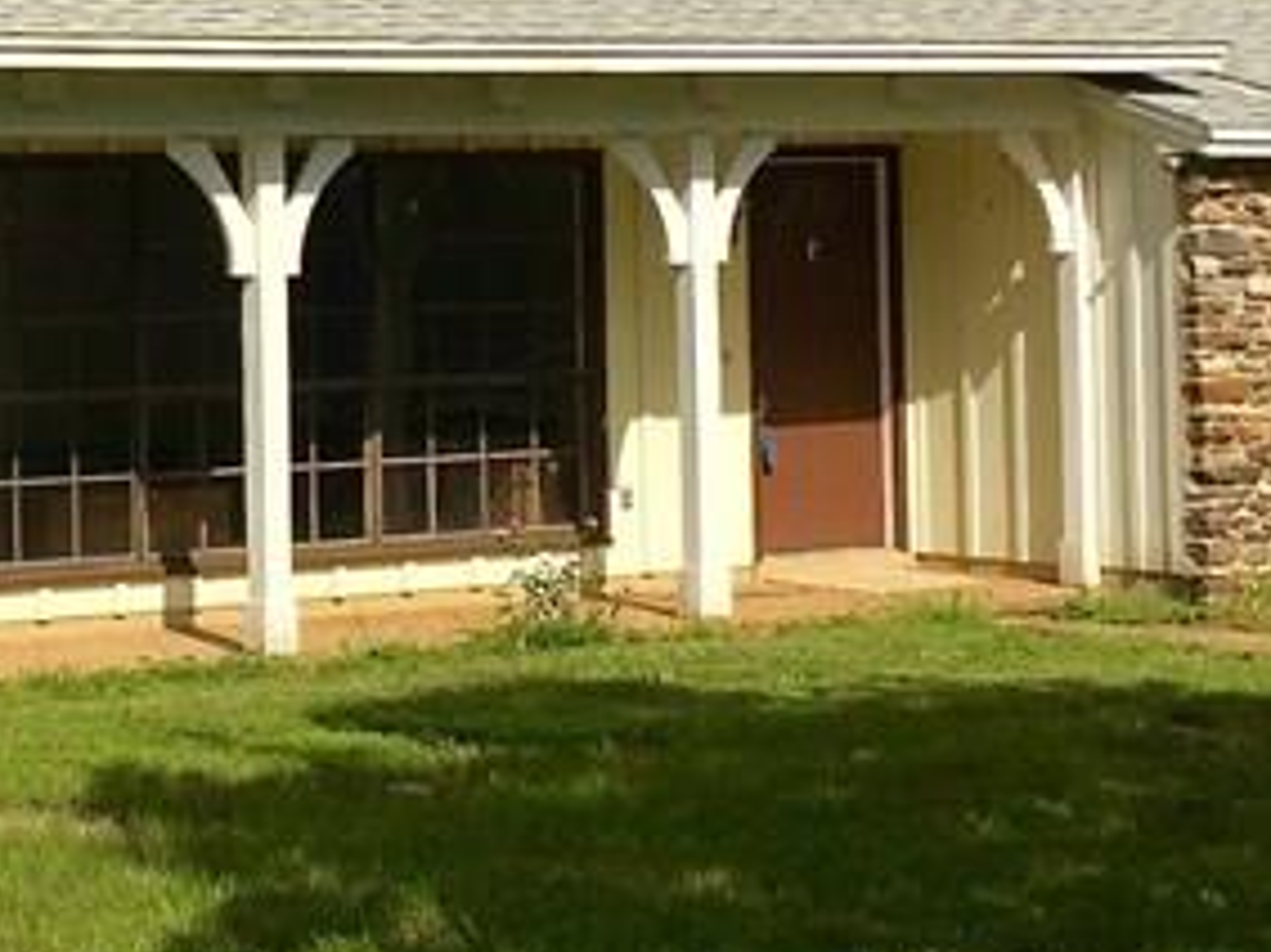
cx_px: 22
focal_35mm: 105
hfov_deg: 18.3
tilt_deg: -0.3
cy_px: 153
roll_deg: +0.8
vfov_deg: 14.0
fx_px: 3854
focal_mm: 4.15
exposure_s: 1/3597
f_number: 2.2
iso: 32
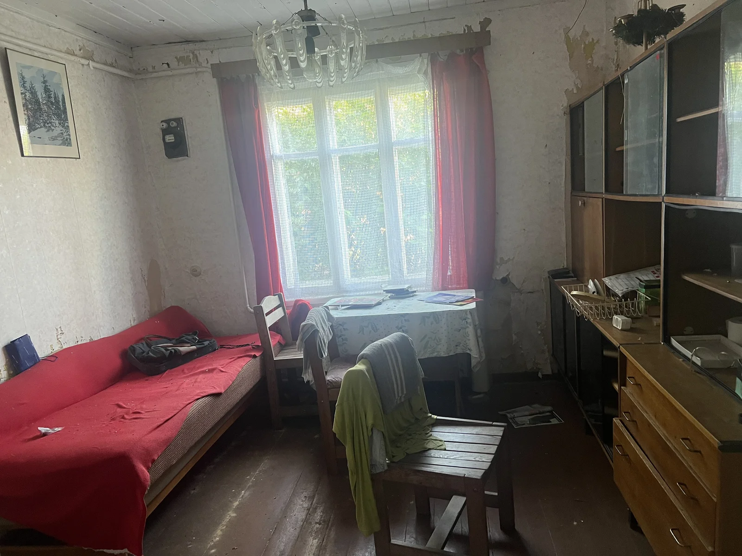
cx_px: 371
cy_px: 278
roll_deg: +5.1
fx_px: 557
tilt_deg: -9.8
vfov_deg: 53.1
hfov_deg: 67.3
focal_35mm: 26
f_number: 1.5
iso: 200
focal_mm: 5.7
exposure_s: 1/60
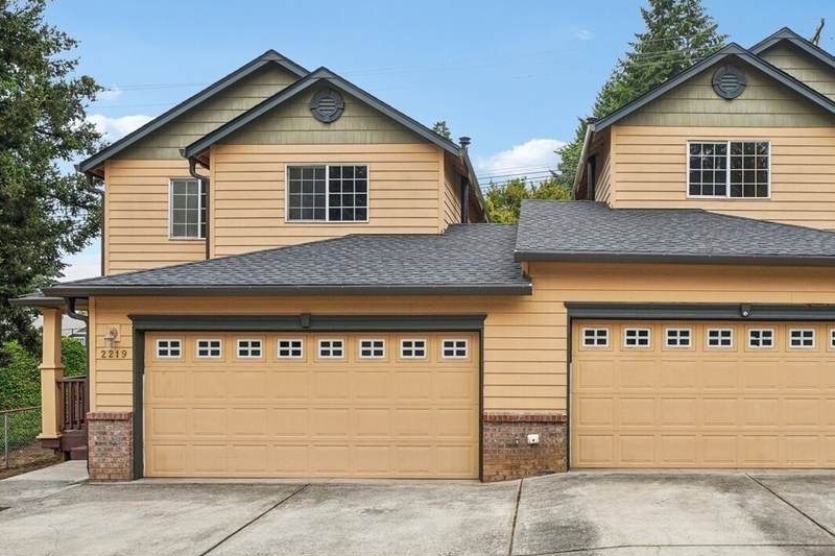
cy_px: 344
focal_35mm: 32
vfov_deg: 40.8
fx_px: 742
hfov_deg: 57.9
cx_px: 528
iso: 400
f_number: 8
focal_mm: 20
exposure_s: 1/250
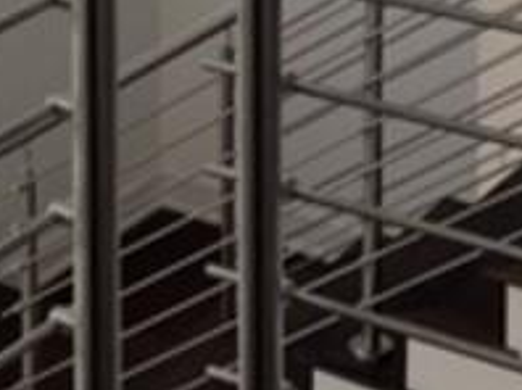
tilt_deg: -9.4
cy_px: -472
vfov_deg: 9.1
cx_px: 403
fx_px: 2259
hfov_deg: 13.1
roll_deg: -0.8
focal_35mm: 150
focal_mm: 4.15
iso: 32
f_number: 2.2
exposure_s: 1/40
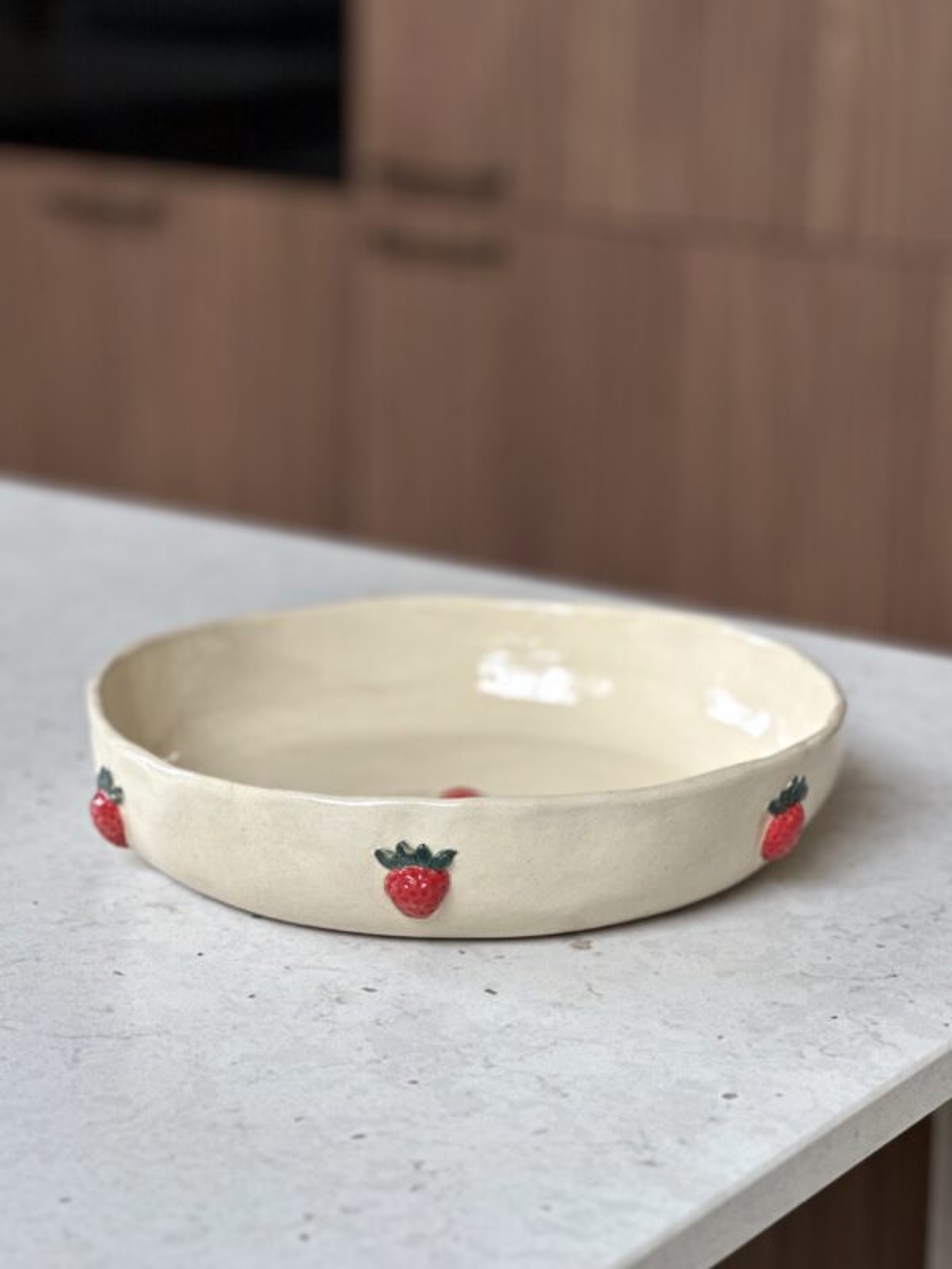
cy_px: 634
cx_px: 476
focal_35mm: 77
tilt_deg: -14.5
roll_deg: -0.9
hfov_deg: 19.1
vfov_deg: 25.3
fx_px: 2824
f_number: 2.8
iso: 100
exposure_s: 1/121
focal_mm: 9
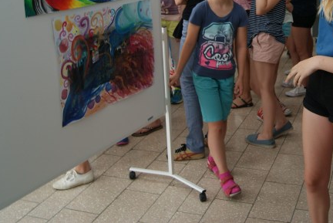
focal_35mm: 50
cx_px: 245
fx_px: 463
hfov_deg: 38.6
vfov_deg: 26.1
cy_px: 17
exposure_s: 1/40
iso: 100
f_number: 4.5
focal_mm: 18
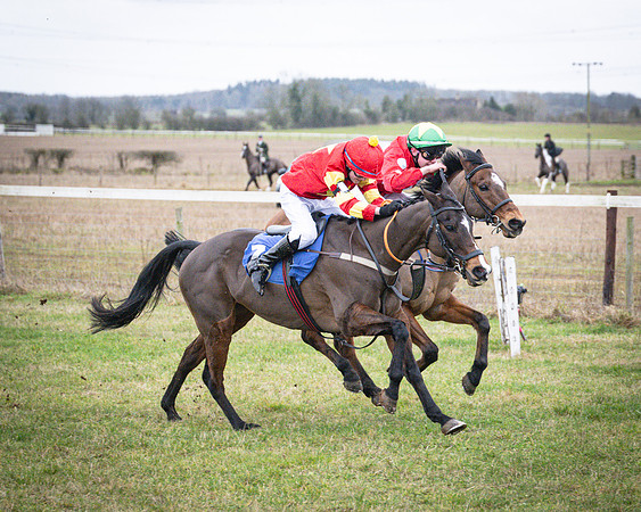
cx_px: 395
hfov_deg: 12.8
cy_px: 238
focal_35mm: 151
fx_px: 2854
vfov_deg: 10.3
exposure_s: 1/1000
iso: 1600
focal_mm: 71
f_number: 2.8
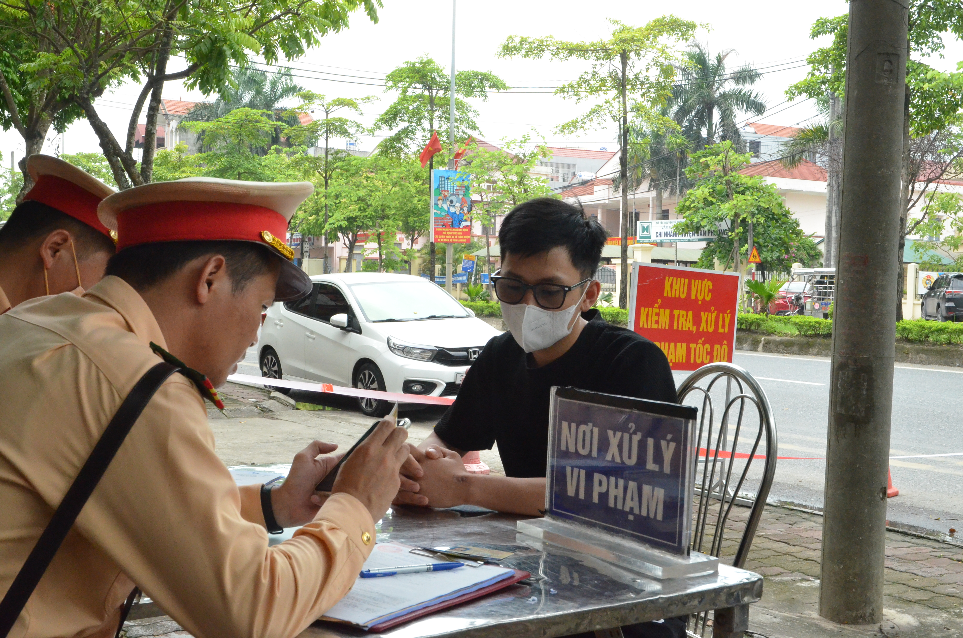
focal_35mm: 40
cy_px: 319
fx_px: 1081
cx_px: 482
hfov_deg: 48.0
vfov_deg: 32.9
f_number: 13
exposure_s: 1/640
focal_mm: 27
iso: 4000
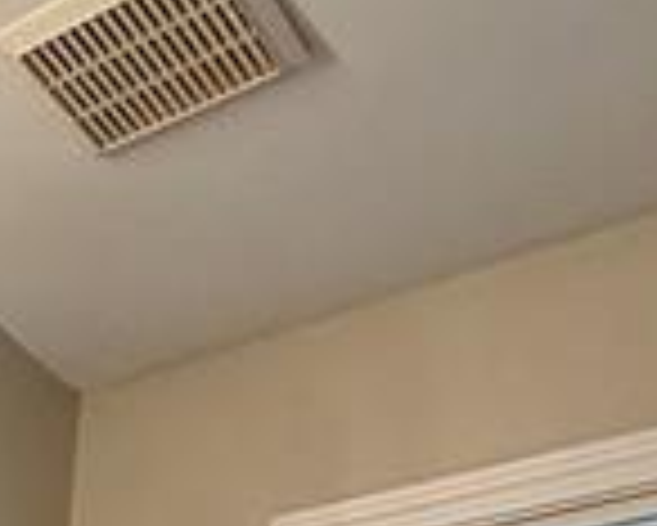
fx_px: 1401
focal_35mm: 72
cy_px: 1353
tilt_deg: -10.0
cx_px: -297
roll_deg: -3.4
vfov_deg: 13.4
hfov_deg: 22.3
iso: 200
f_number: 2.2
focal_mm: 2.22
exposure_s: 1/60
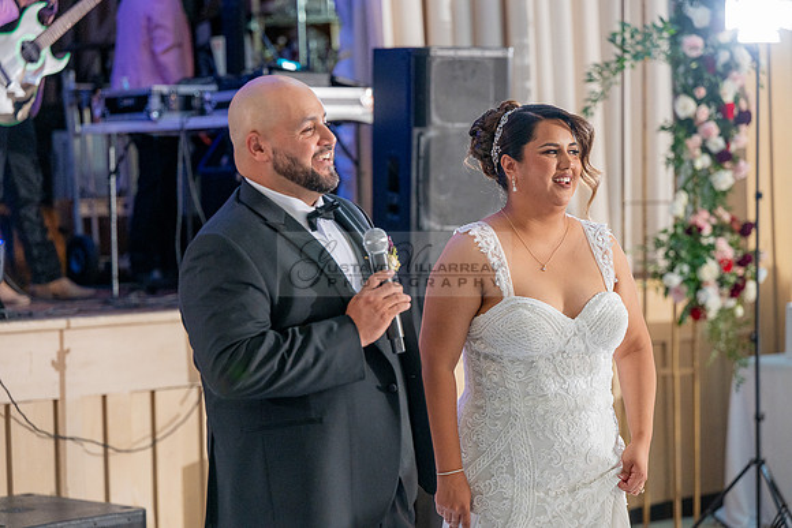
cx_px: 396
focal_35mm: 105
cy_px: 264
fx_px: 2310
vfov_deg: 13.0
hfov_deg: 19.5
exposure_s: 1/200
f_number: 3.2
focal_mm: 105
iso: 1600
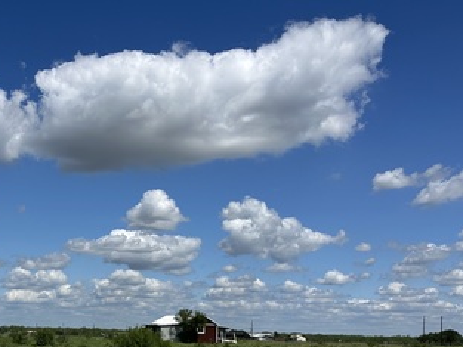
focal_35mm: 49
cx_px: 49
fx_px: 656
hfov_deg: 36.5
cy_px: 307
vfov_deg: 28.6
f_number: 1.78
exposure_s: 1/9709
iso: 80
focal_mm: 6.86
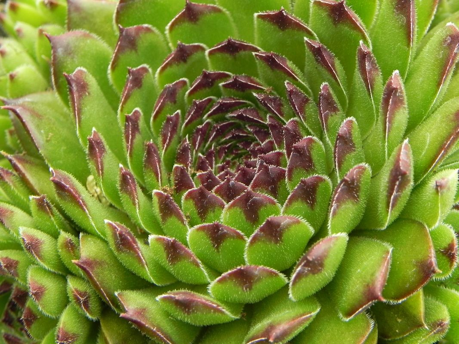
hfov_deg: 13.7
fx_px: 1909
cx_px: 230
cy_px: 172
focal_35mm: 144
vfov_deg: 10.3
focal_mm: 25.7
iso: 160
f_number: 5
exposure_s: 1/100
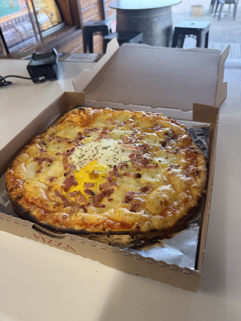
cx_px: 120
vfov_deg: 71.6
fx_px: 223
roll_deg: +5.6
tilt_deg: -40.5
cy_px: 160
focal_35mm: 24
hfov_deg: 56.8
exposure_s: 1/100
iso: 200
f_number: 1.78
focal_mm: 6.76
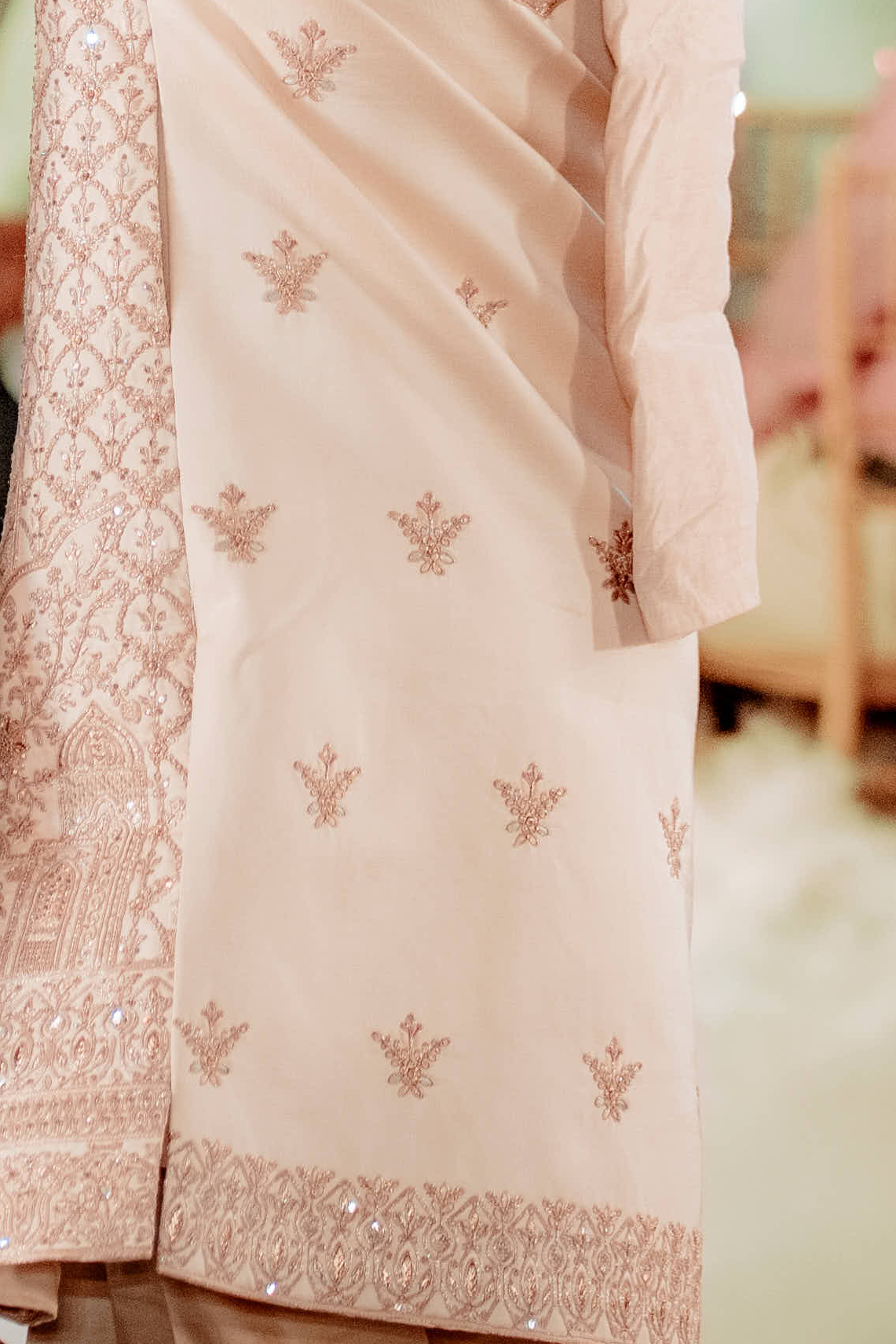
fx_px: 12994
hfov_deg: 3.9
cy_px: -67
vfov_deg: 5.9
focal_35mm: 348
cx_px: -206
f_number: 2
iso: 1600
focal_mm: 85
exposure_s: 1/250
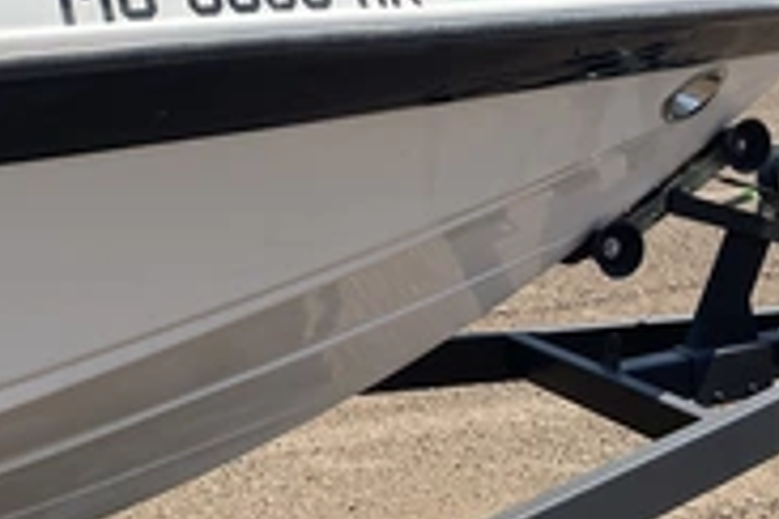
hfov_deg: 30.4
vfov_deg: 20.2
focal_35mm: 66
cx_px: 298
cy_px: 51
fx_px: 1428
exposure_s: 1/2227
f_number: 1.8
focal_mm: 3
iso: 25
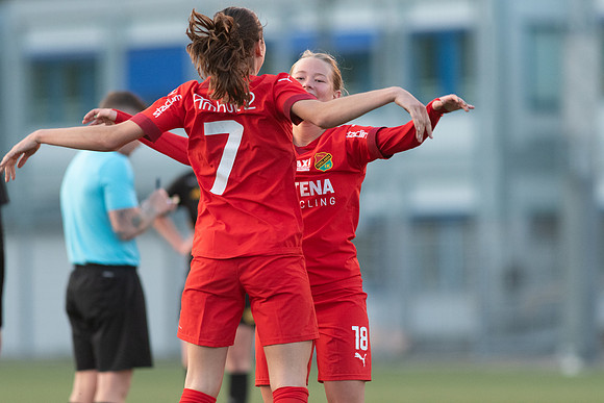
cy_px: 202
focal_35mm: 450
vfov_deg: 3.1
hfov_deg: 4.6
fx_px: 7551
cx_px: 302
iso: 2000
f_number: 3.2
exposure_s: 1/800
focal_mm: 300
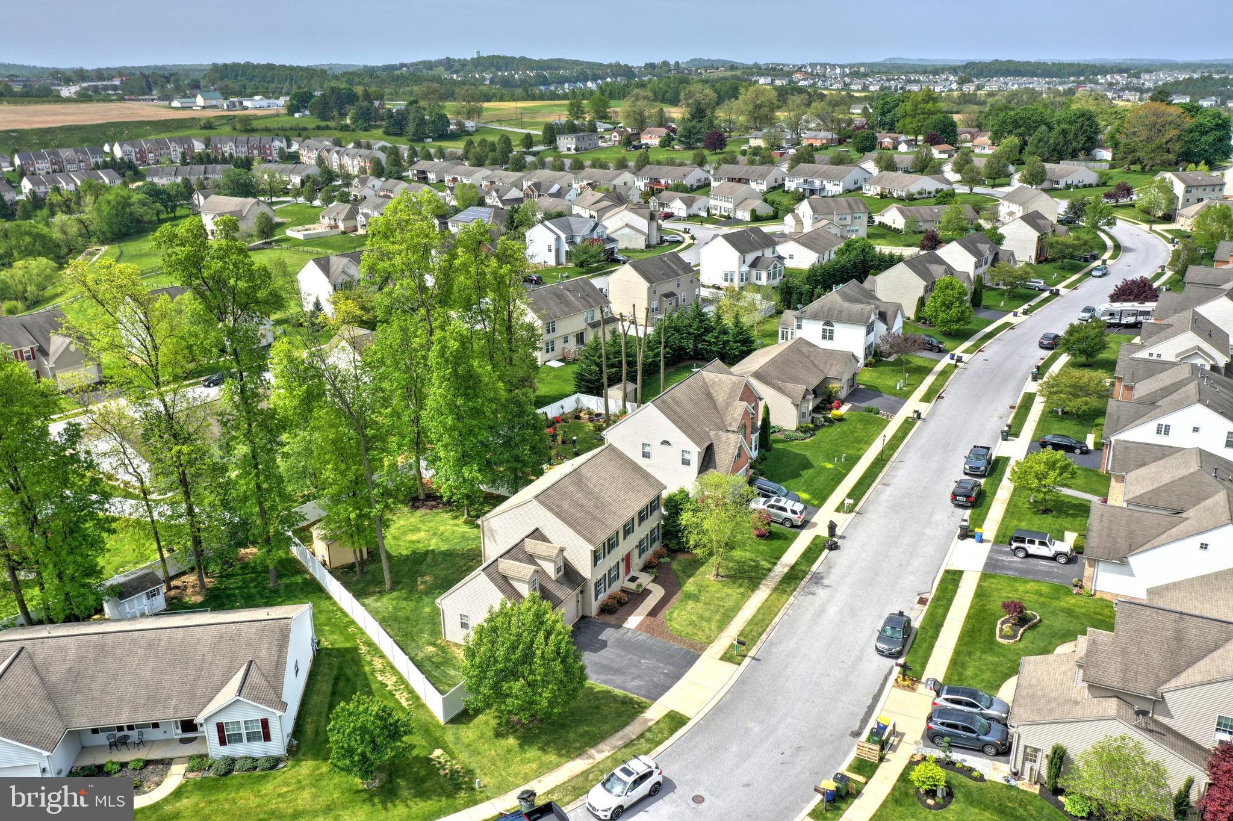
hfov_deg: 65.5
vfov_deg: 46.4
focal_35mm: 28
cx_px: 616
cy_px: 410
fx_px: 959
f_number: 5.6
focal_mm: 10.3
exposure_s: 1/400
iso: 100
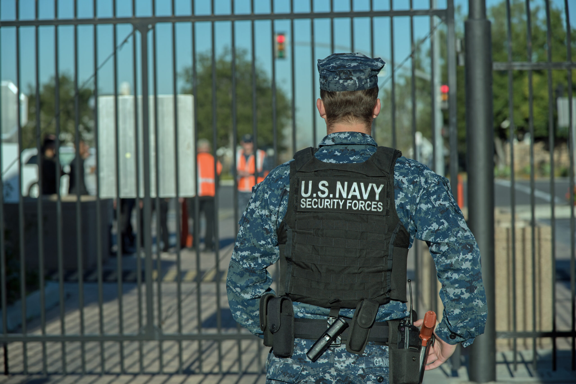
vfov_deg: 11.4
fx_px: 1921
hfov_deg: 17.1
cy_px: 192
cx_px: 288
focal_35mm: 120
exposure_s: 1/500
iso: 100
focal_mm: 120
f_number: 5.6
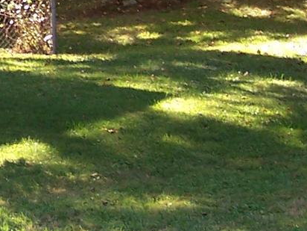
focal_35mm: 189
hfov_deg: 10.3
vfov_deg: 7.8
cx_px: -61
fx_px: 1676
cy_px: -27
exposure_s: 1/125
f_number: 2.8
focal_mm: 6.3
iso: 80
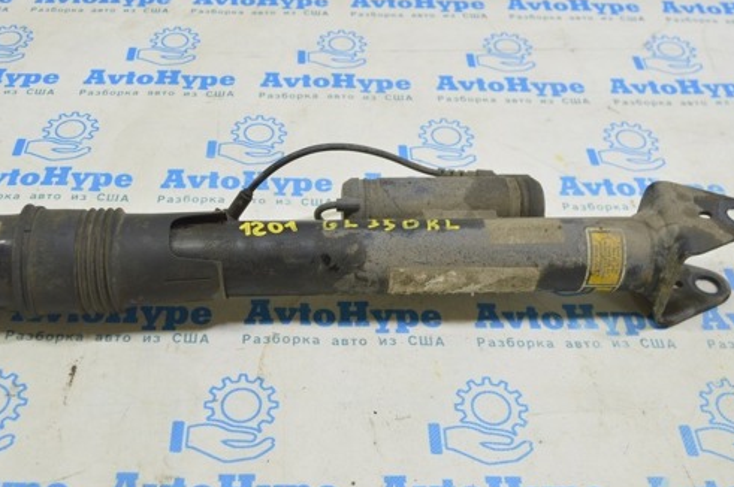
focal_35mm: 43
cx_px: 299
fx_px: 876
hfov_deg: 45.3
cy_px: 198
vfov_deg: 31.0
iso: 400
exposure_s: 1/20
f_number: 5.6
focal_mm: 22
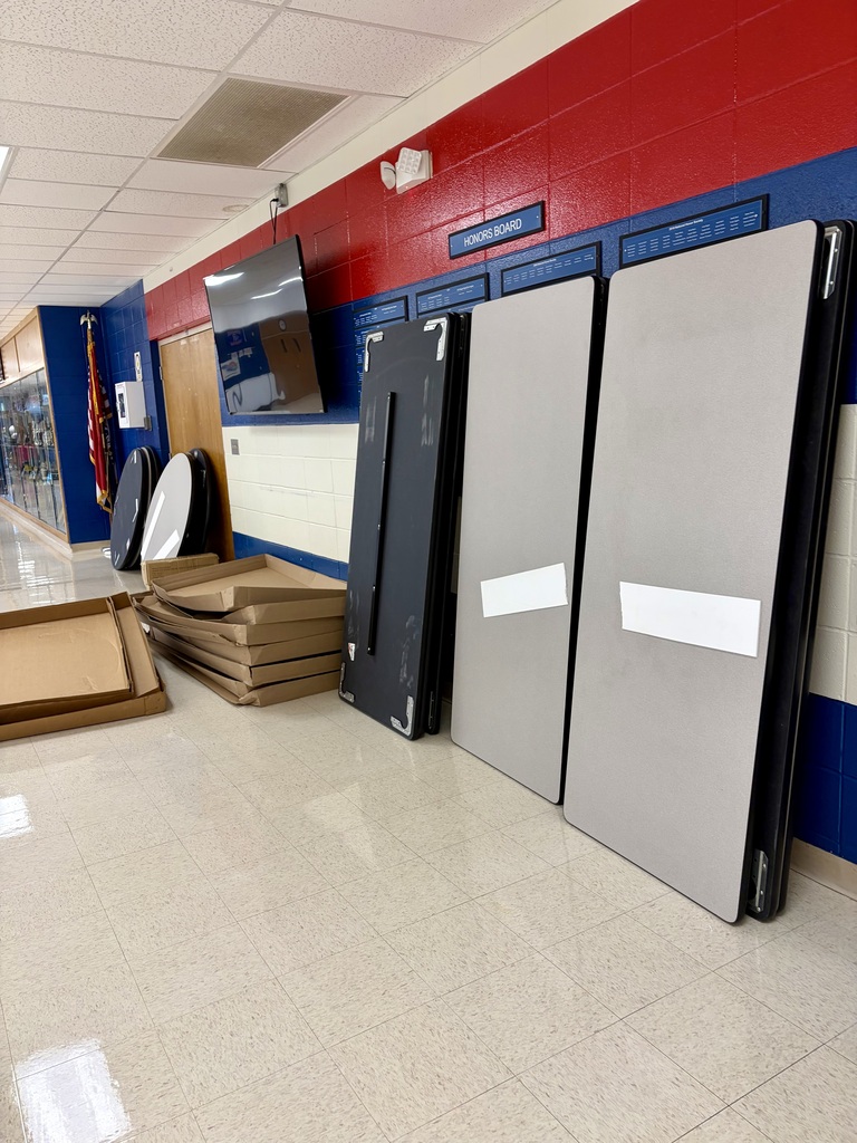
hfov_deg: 53.1
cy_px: 572
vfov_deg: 67.3
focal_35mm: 26
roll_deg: +3.7
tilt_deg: -8.8
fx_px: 858
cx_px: 428
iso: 80
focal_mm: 5.96
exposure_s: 1/60
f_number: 1.6
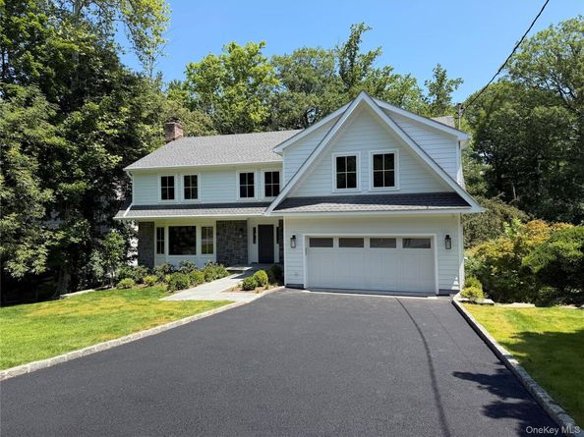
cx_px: 292
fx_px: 405
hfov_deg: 71.6
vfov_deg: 56.8
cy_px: 218
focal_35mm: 24
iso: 80
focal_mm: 6.76
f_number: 1.78
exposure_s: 1/2169
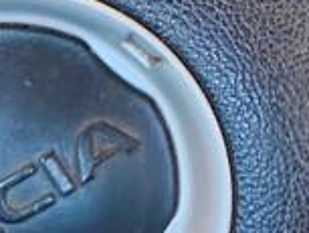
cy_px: -179
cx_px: 238
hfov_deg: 19.1
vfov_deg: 13.2
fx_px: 911
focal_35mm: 102
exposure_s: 1/25
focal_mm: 5.25
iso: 2684
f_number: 1.75
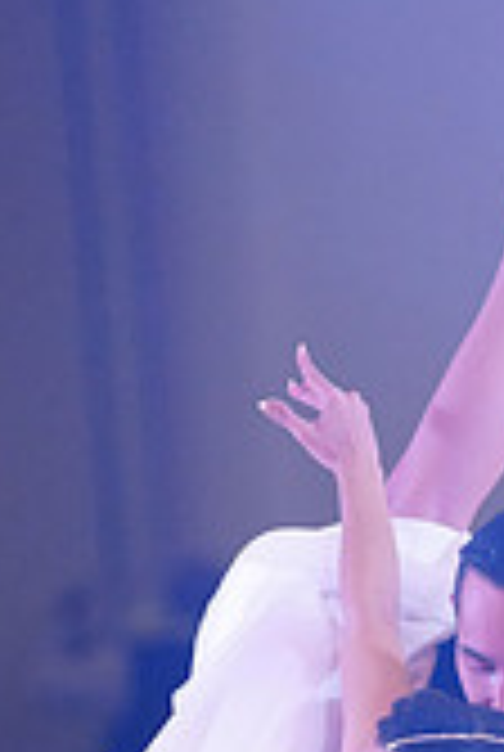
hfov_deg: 2.4
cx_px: 466
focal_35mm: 572
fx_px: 11962
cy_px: 1144
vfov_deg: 3.6
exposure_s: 1/400
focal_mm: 165
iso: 5000
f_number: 2.8
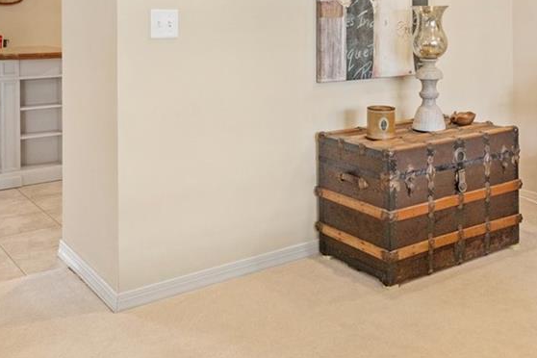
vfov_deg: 29.1
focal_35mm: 43
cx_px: 328
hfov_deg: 45.1
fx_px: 641
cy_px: -5
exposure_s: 1/2.5
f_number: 8
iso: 250
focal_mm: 10
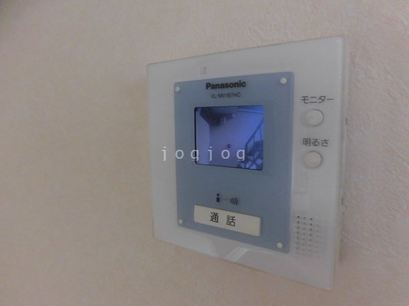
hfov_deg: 71.6
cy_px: 153
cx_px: 204
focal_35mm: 24
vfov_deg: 56.8
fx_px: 284
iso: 400
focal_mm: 4.3
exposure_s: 1/25
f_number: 3.1
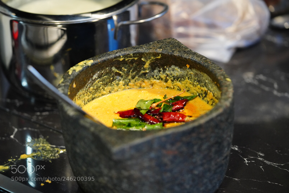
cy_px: 96
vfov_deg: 15.2
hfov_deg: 22.6
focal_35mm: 90
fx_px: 723
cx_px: 144
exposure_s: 1/125
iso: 5000
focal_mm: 90
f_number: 3.5
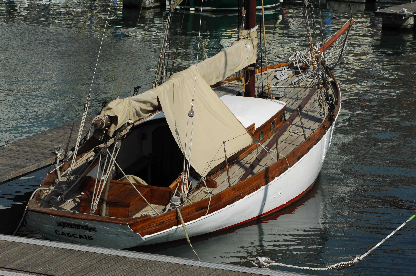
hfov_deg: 14.9
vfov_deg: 9.9
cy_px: 138
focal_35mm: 138
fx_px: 1593
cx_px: 208
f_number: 8.5
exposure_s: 1/320
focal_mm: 92
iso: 100
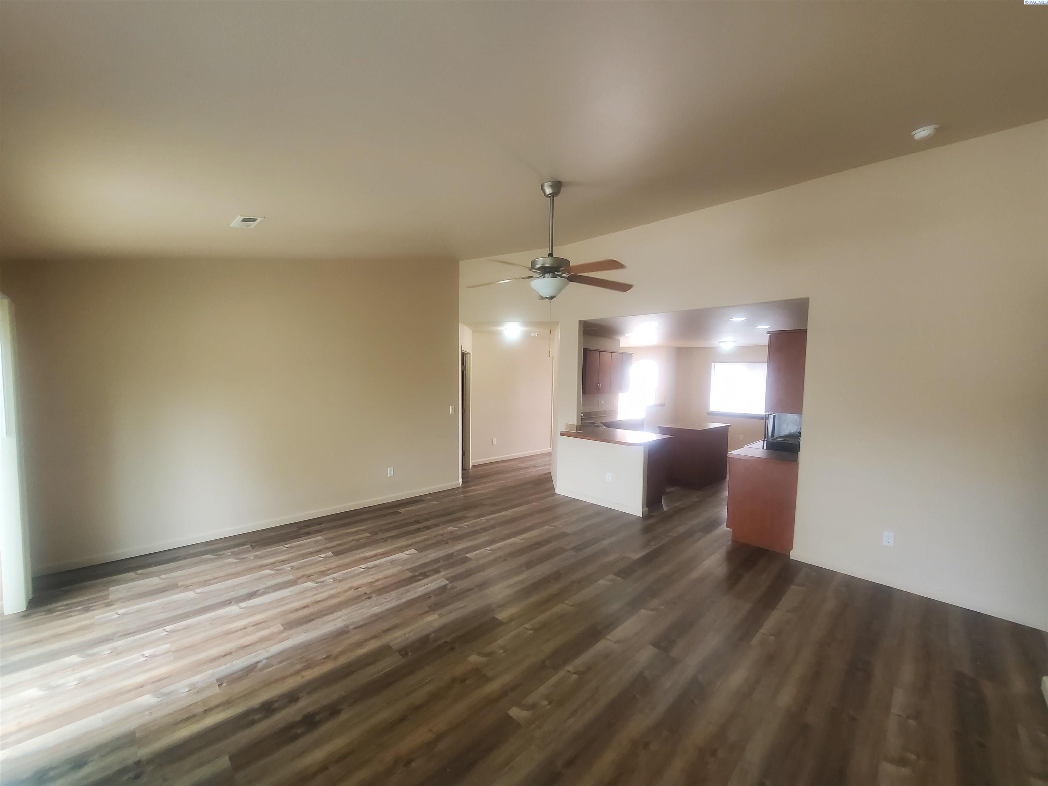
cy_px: 393
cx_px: 524
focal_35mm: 13
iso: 200
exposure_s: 1/60
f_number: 2.2
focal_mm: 1.8
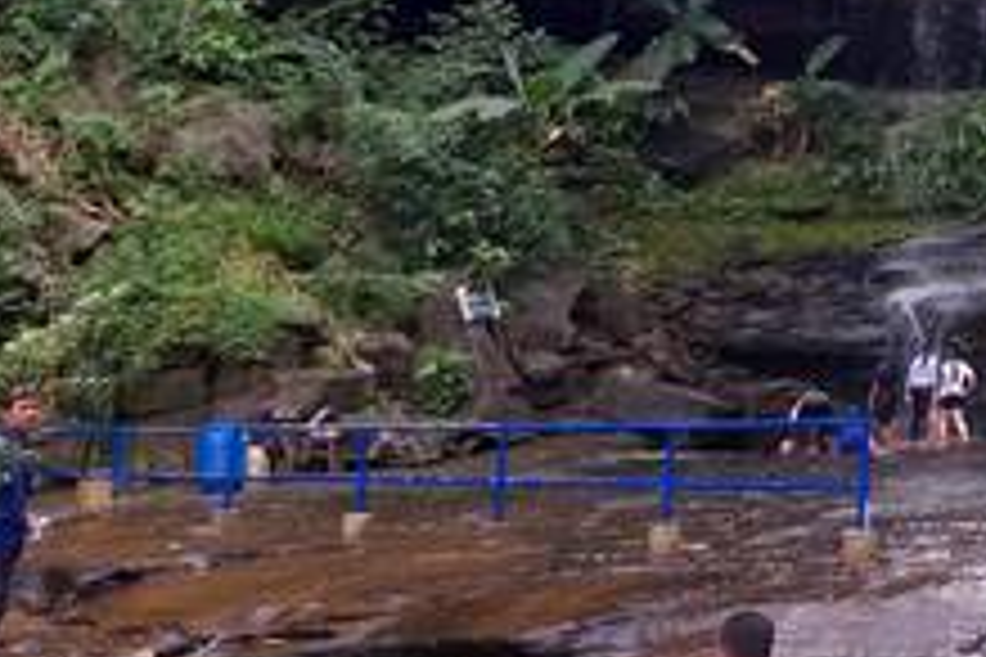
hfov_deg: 24.3
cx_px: 1247
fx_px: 2027
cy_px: 86
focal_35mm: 74
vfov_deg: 18.2
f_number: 1.7
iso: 40
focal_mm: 3.93
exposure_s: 1/111
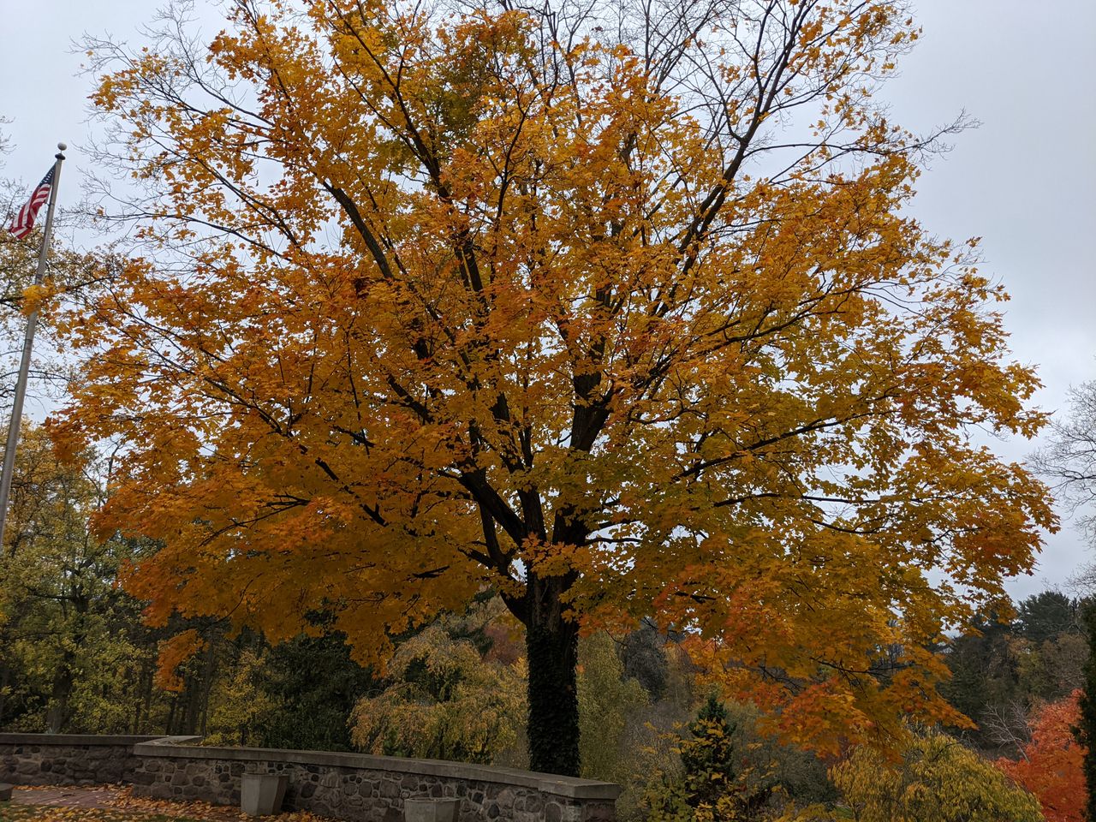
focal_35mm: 27
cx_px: 548
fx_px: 855
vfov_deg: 51.4
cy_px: 411
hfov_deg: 65.3
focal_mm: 4.38
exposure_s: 1/92.8
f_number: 1.73
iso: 61
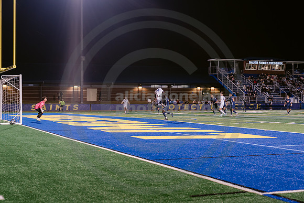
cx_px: 152
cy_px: 102
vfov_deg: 21.9
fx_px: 524
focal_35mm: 62
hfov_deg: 32.4
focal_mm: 62
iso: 2500
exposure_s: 1/160
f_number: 4
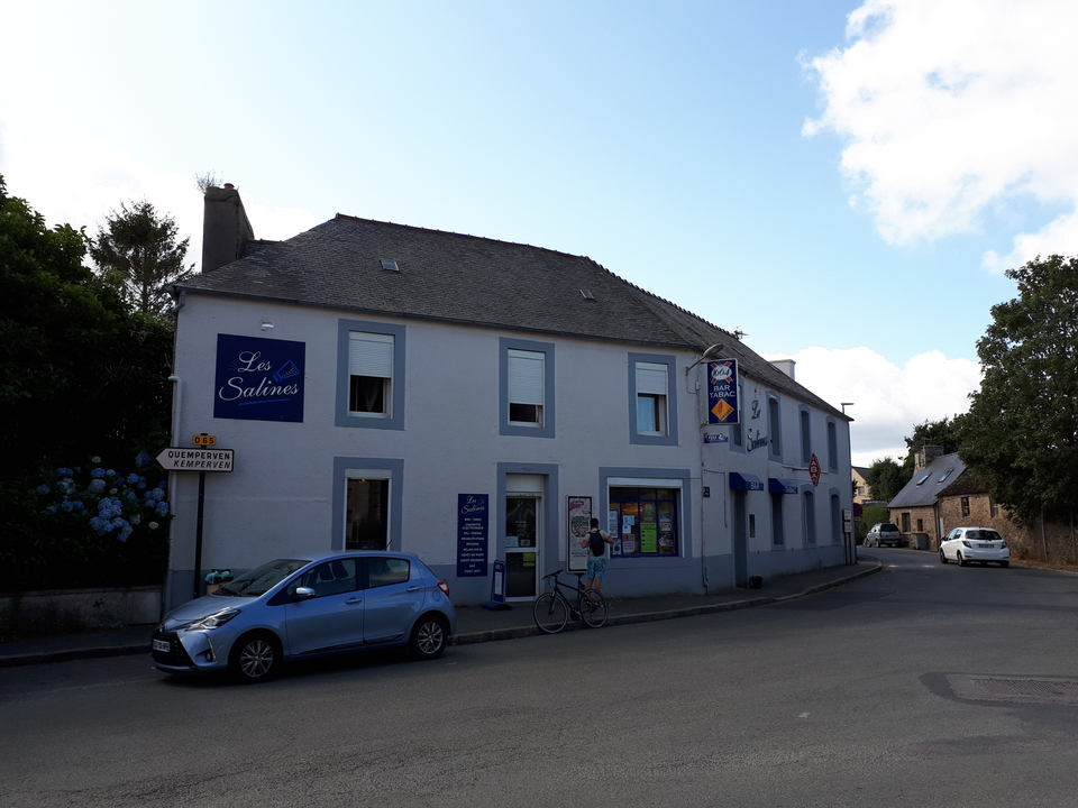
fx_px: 841
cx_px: 539
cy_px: 404
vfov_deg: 51.4
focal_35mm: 27
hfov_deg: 65.3
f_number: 1.9
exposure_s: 1/733
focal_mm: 3.6
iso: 40
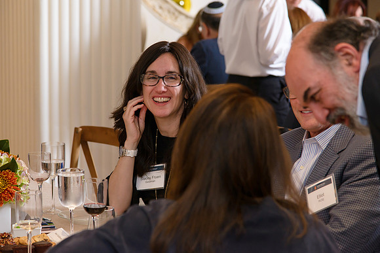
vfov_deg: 10.5
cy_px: 115
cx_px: 173
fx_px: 1381
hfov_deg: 15.7
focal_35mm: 131
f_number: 5
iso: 800
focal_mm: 120
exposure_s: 1/125
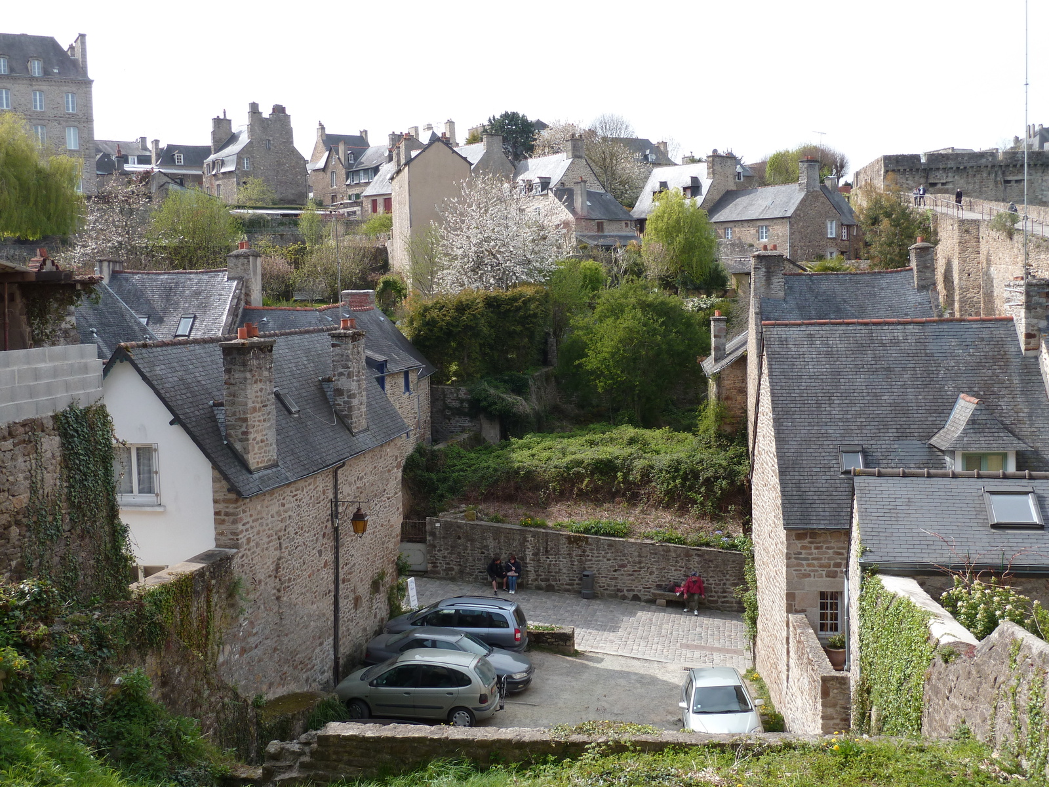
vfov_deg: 38.7
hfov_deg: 50.1
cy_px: 394
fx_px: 1121
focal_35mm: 37
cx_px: 524
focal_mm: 6.1
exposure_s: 1/320
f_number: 4
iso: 80
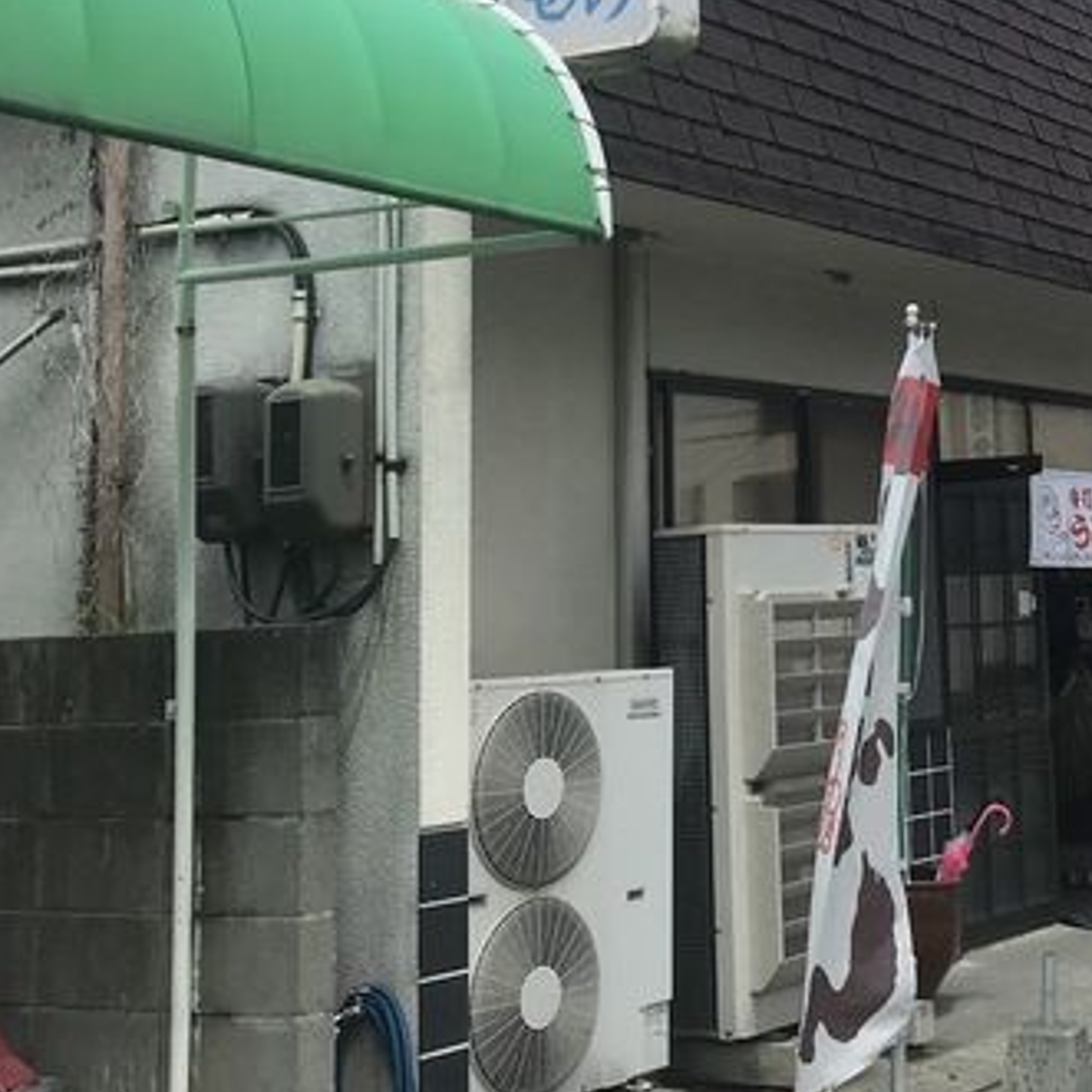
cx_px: 1047
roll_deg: +1.8
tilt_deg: +11.1
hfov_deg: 26.9
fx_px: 2177
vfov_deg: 27.6
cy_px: 226
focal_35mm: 61
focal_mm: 3.99
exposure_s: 1/1773
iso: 20
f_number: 1.8
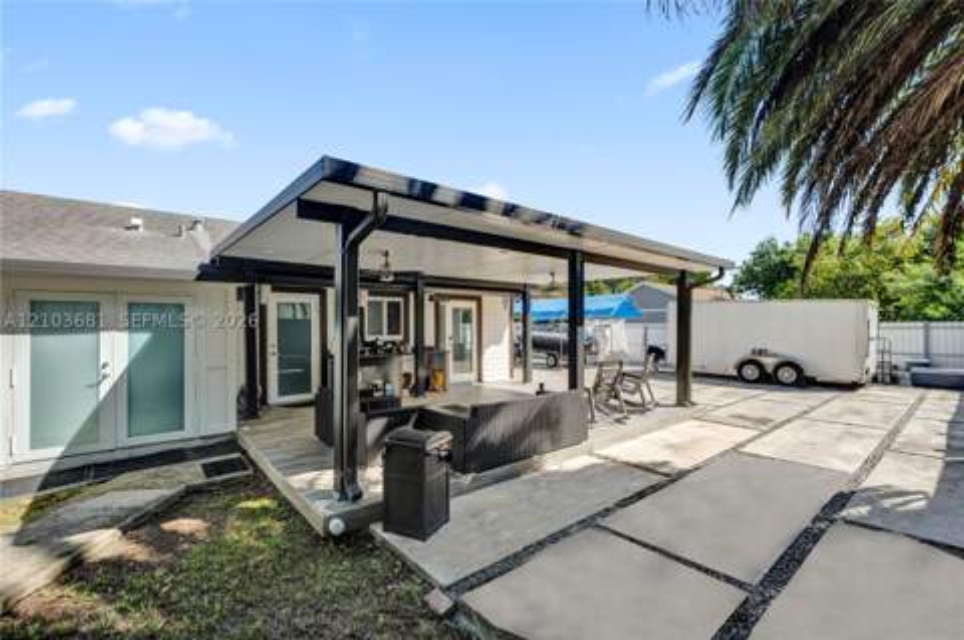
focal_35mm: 16
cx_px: 482
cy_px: 320
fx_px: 428
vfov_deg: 73.6
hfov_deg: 96.8
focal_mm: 16
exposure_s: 1/500
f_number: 5
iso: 100
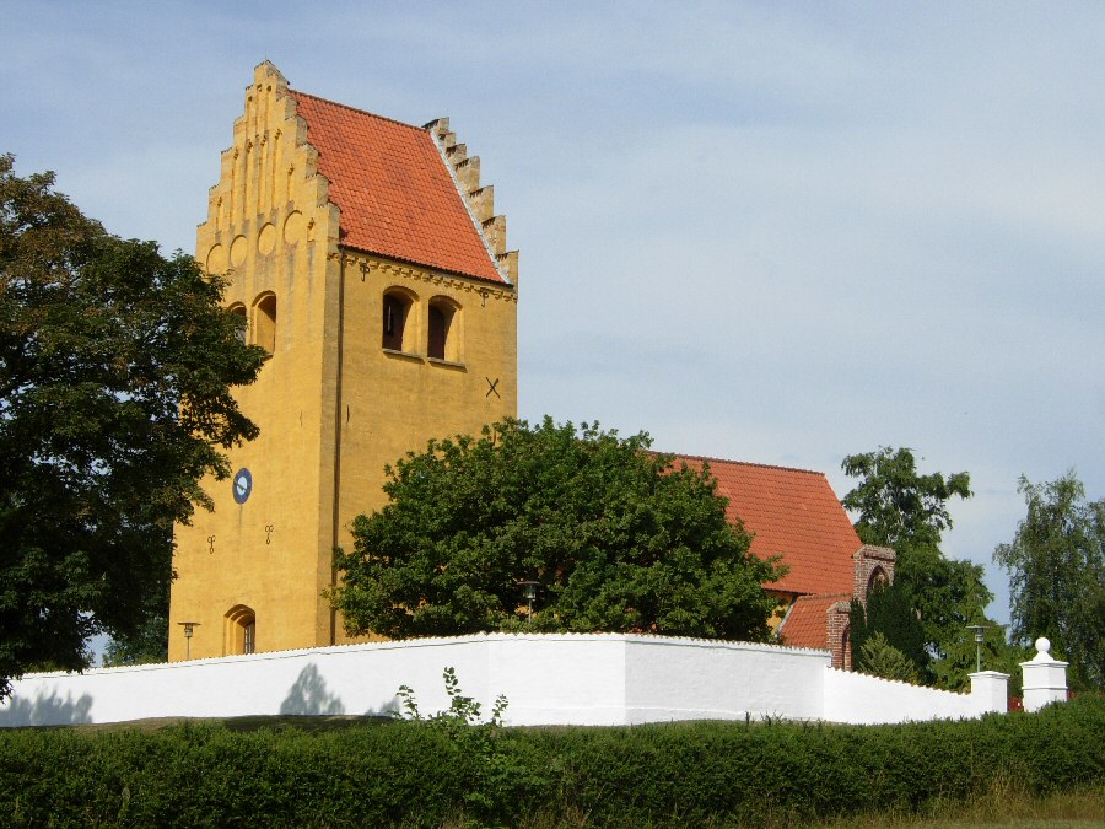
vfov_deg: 30.3
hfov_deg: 39.7
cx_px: 552
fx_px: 1532
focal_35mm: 48
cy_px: 414
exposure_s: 1/384
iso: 50
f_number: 6.9
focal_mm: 10.1
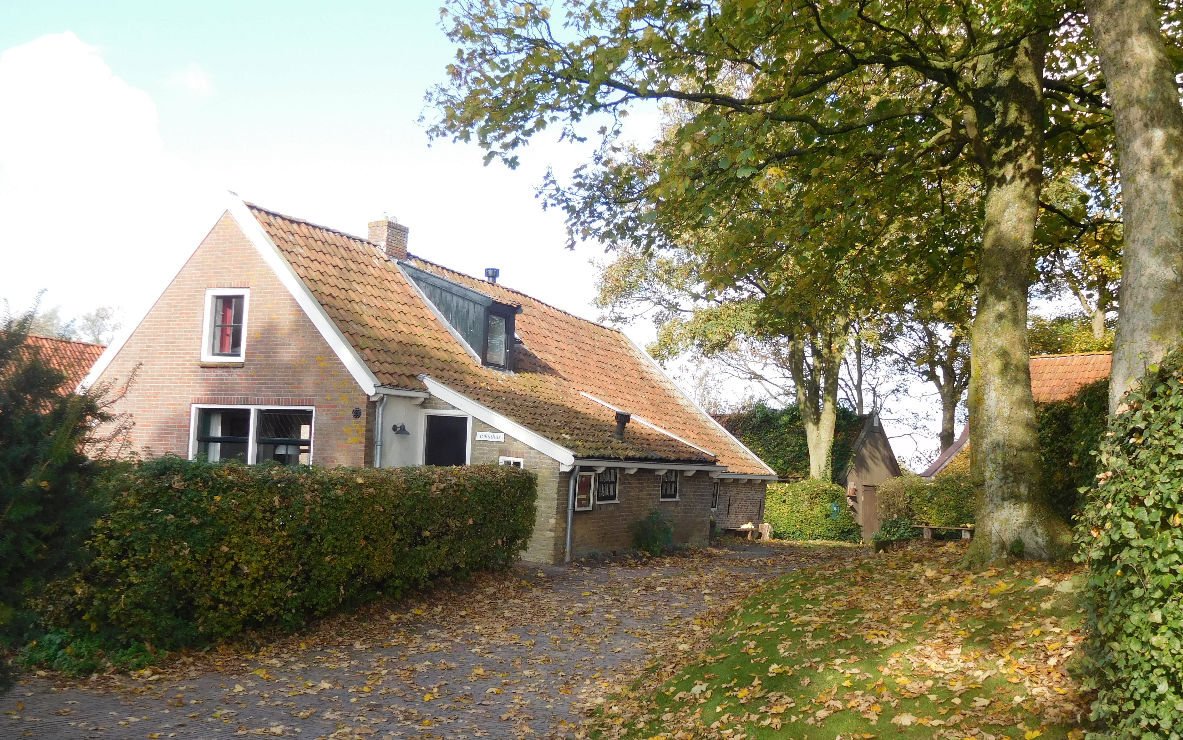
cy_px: 385
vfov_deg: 33.6
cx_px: 580
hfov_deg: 51.5
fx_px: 1225
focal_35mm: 38
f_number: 3.8
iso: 125
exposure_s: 1/320
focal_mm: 6.2
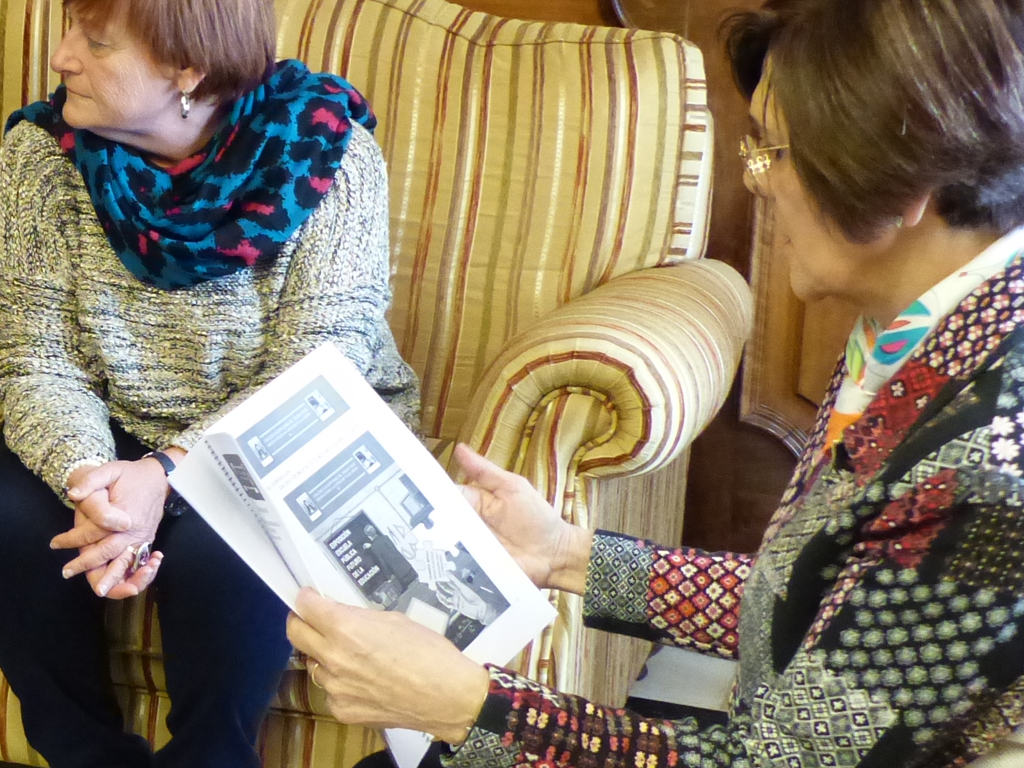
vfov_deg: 17.8
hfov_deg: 22.5
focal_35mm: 83
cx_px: -26
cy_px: 325
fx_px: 2455
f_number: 2.8
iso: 800
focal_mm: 6.6
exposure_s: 1/40
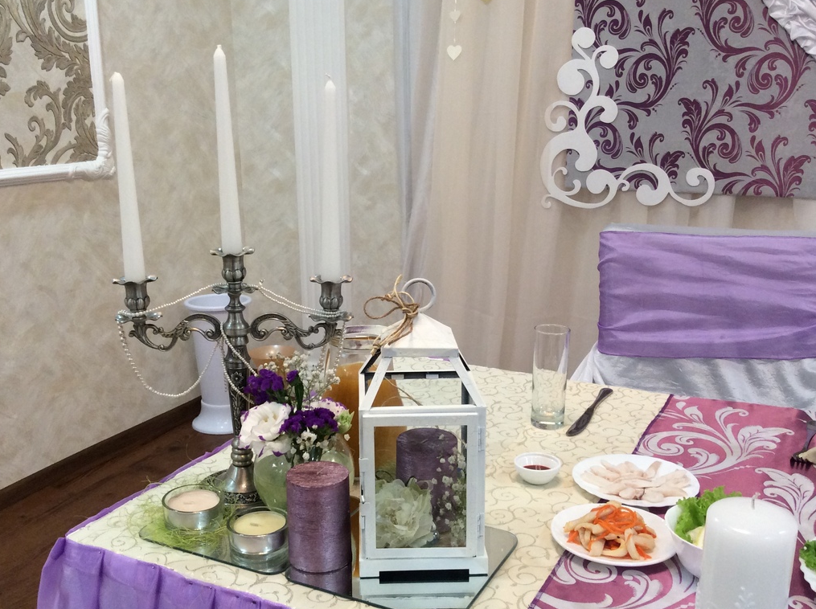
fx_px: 918
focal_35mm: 39
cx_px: 388
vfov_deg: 36.7
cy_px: 322
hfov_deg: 47.9
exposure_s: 1/24
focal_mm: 3.3
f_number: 2.4
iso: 80
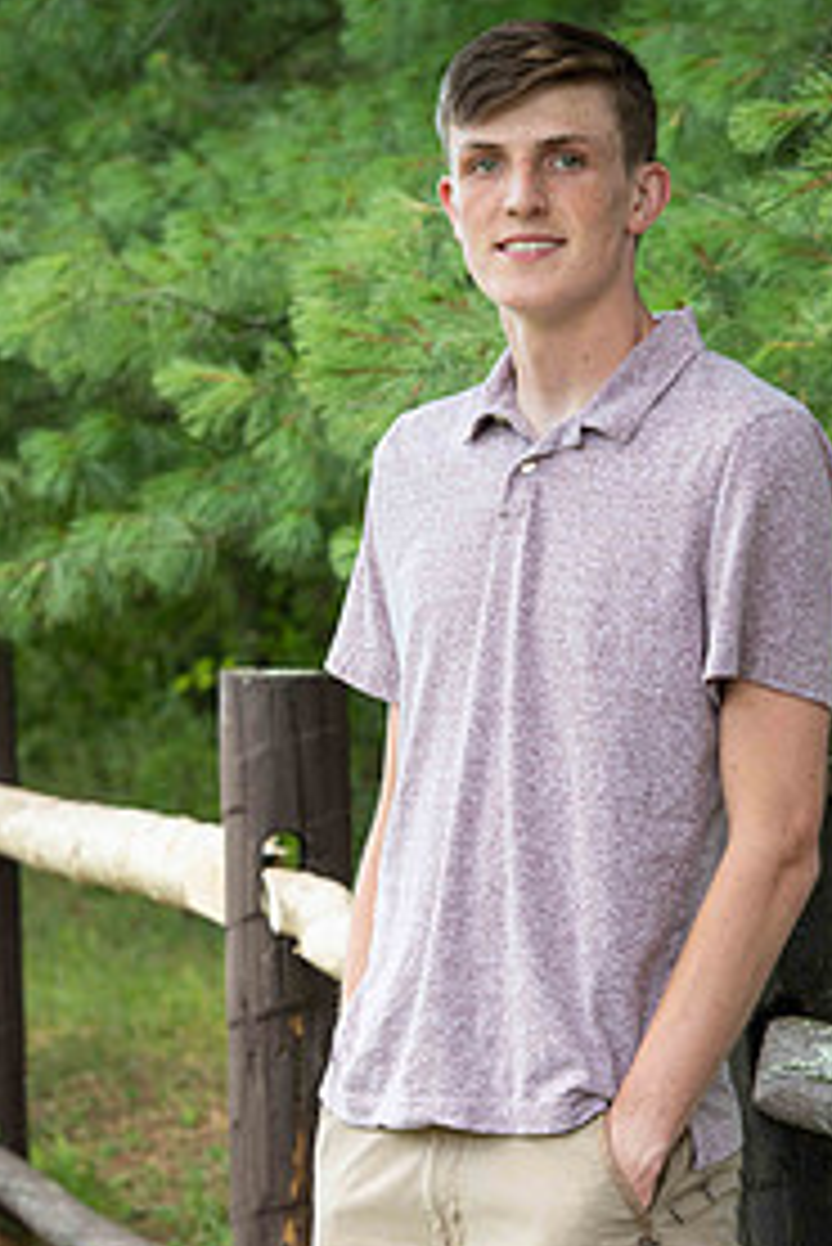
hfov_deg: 7.0
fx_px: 6751
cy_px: 670
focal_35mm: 195
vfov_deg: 10.5
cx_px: 553
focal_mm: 120
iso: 500
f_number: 6.3
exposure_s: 1/200
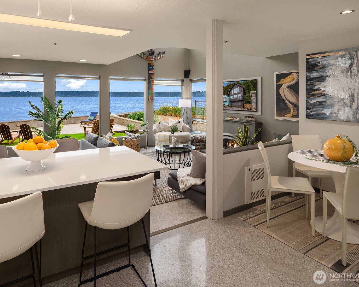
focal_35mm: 22
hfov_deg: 74.7
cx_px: 155
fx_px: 234
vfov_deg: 63.1
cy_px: 140
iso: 100
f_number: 7.1
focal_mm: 19
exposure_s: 1/10
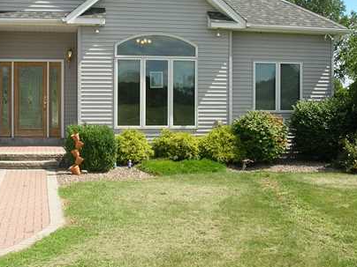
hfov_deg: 33.8
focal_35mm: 57
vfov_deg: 25.7
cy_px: 125
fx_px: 588
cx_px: 170
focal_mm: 6
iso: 50
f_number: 3.7
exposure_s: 1/408
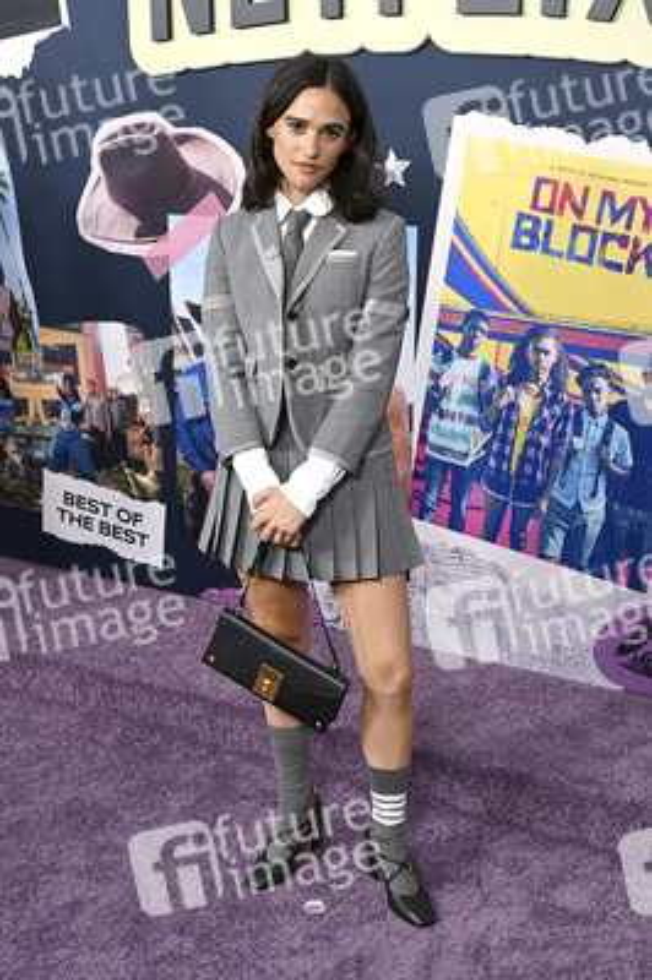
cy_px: 490
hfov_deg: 31.1
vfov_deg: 45.5
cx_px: 326
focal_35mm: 43
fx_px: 1170
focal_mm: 43
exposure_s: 1/250
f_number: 5.6
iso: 1250
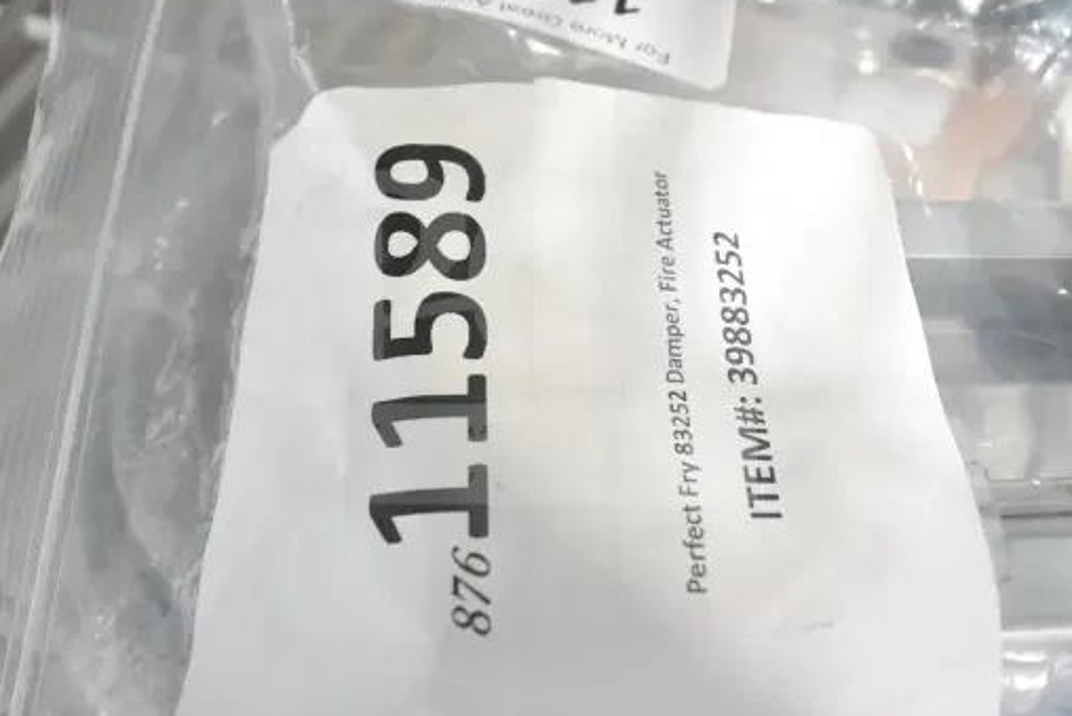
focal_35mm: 36
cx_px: 519
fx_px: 1072
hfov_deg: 53.1
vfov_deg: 36.9
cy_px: 337
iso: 1600
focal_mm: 20
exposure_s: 1/60
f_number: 4
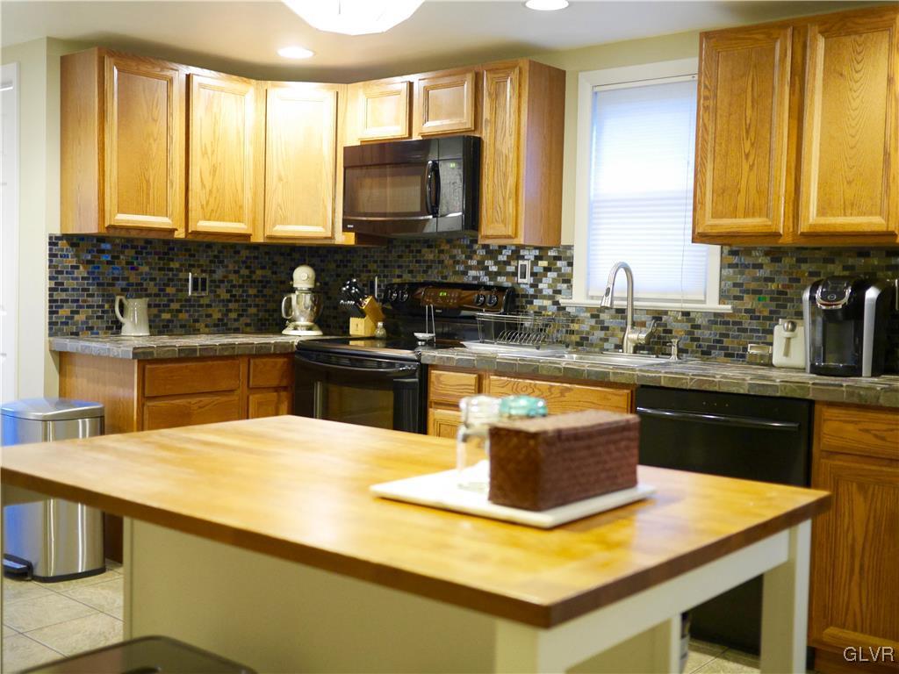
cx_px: 450
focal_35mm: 40
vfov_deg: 36.0
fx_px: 1039
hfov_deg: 46.8
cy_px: 337
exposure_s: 1/60
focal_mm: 20
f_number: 1.7
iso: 2000
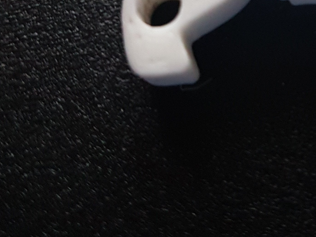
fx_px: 694
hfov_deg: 24.2
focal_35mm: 76
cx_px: 335
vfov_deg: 18.2
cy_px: -61
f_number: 1.7
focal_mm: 4.2
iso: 200
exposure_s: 1/10
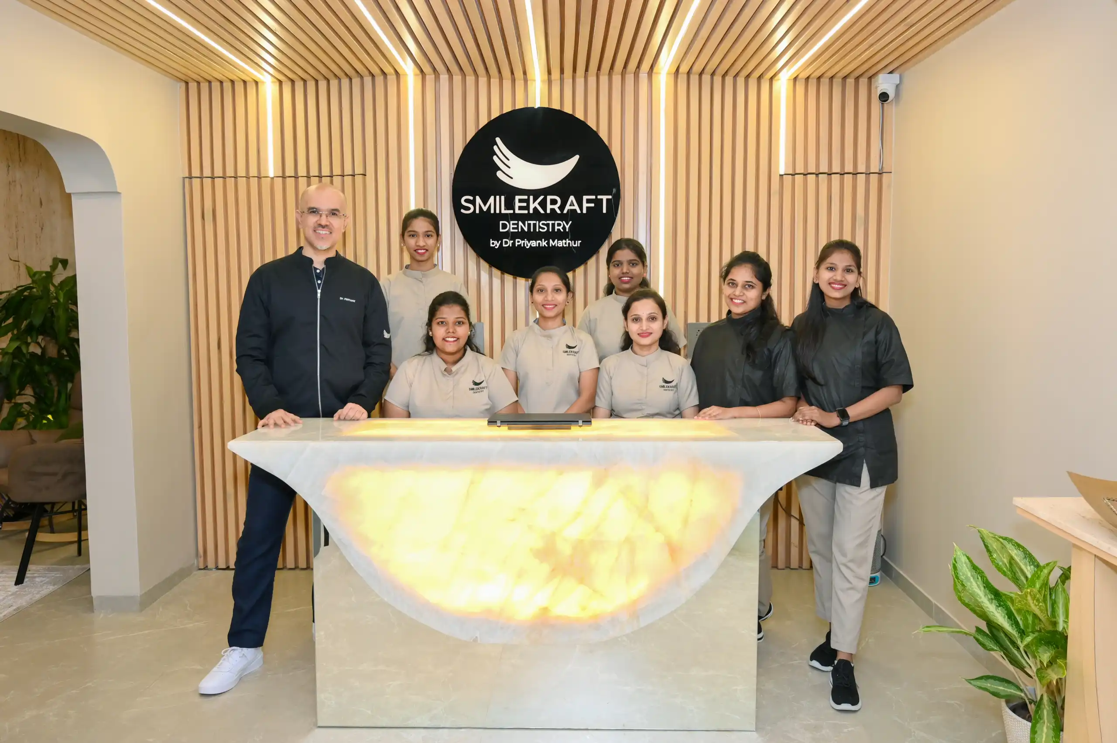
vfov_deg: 50.3
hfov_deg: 70.5
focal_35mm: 26
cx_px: 558
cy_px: 372
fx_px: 791
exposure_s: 1/125
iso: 400
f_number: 5
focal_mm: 25.5
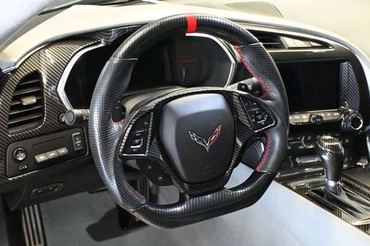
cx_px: 185
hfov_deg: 45.0
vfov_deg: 30.8
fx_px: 447
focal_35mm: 44
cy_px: 123
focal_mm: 29
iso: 12800
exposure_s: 1/60
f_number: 4.8
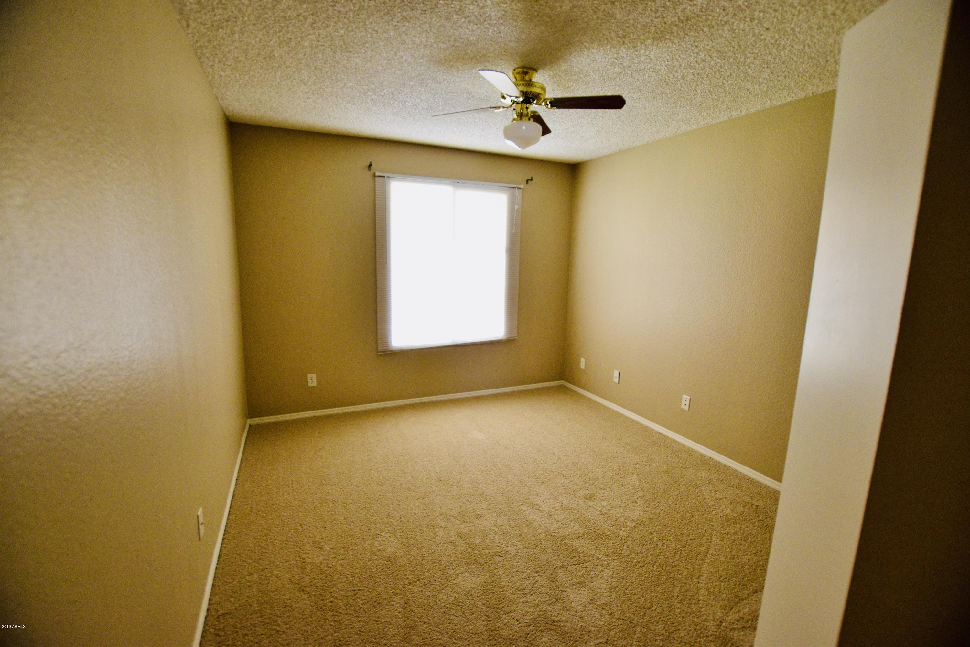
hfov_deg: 100.4
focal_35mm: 15
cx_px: 485
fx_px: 404
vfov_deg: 77.3
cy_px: 324
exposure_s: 1/50
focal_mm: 10
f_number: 3.5
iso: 1250
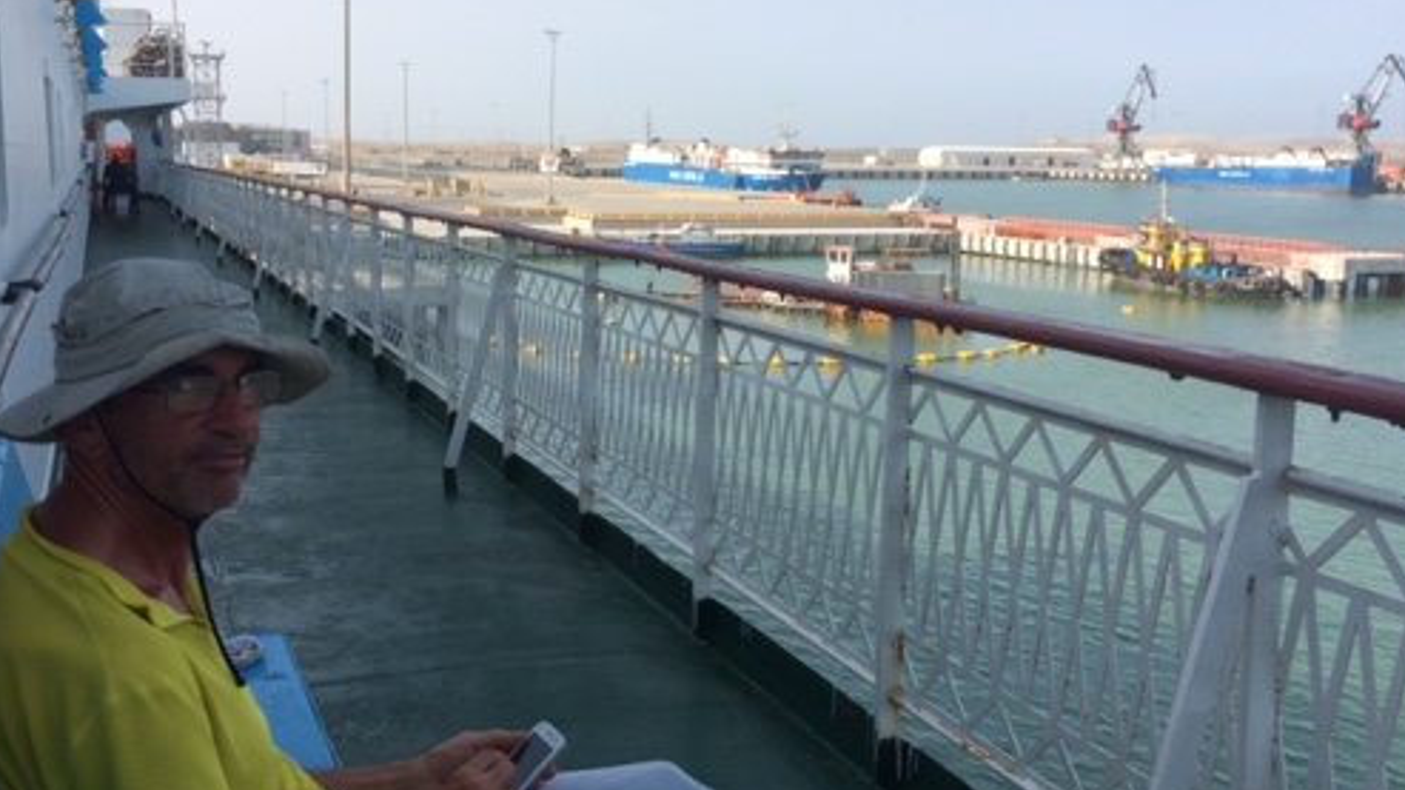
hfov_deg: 49.4
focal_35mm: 41
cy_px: 351
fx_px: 1527
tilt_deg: -9.7
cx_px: 670
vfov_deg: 29.0
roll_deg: -1.1
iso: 32
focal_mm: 4.15
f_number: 2.2
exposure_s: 1/1642
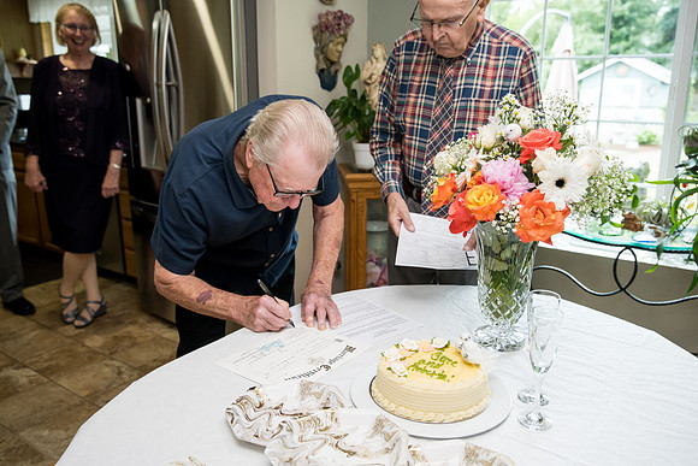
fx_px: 621
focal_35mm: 32
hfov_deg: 58.7
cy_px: 233
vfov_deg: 41.1
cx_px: 349
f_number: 4
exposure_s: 1/320
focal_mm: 32
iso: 1600
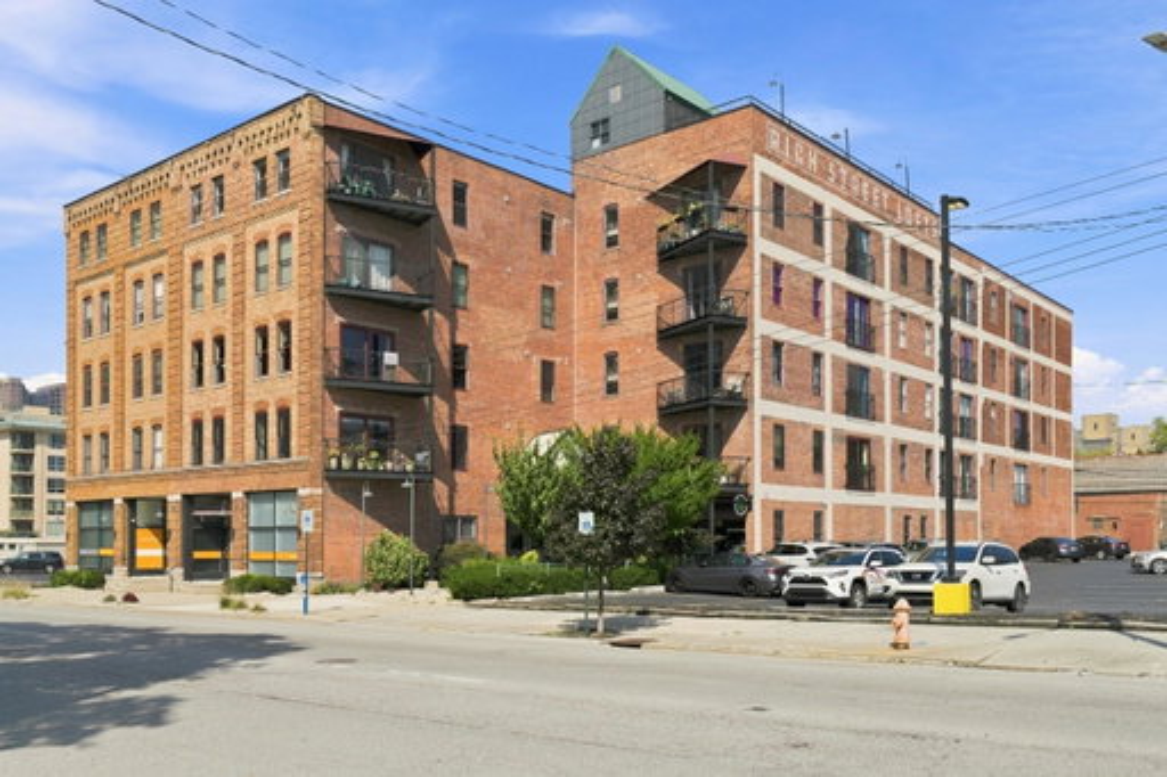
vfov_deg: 42.3
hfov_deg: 60.3
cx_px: 584
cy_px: 388
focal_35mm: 31
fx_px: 1005
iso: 400
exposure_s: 1/500
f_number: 9
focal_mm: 31
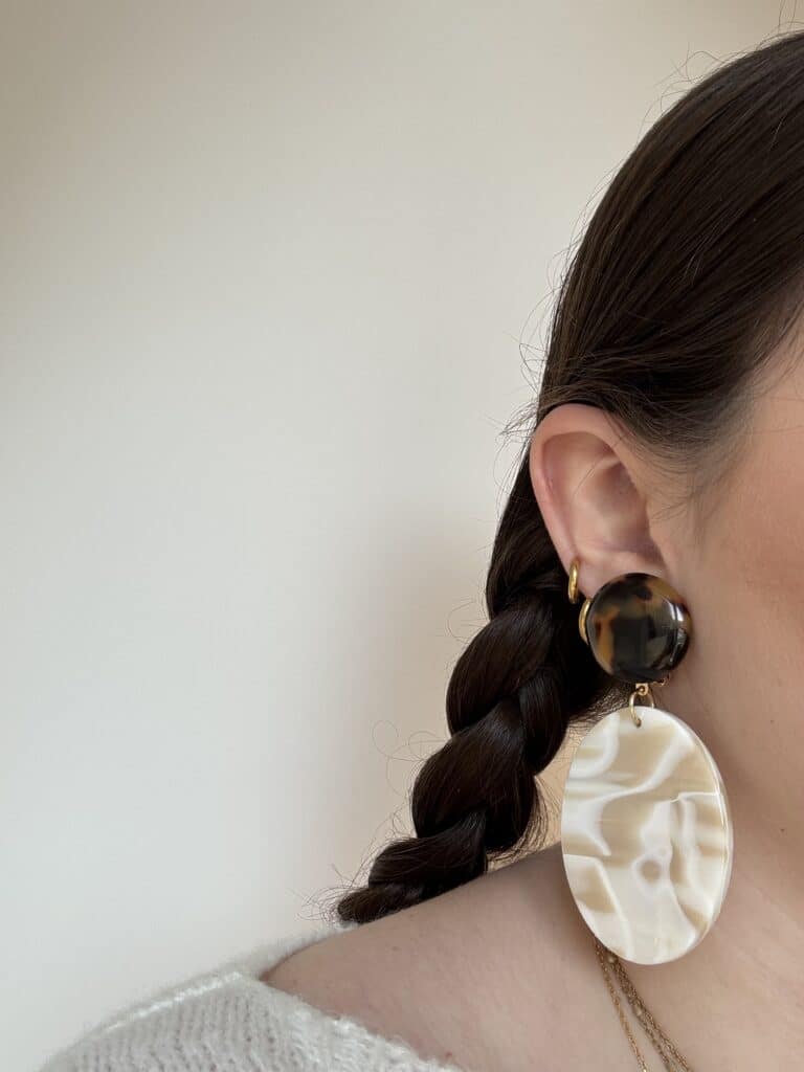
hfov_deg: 46.8
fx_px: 929
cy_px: 536
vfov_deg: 60.0
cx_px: 402
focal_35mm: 30
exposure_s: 1/204
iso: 25
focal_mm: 2.69
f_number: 1.9
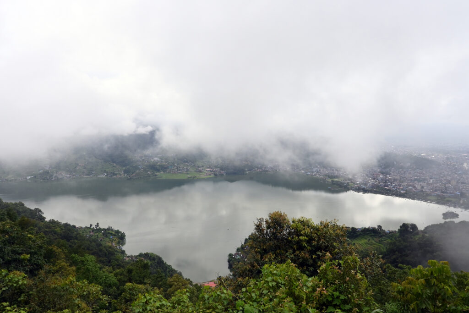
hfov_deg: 73.7
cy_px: 156
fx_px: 313
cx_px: 234
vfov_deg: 53.1
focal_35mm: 24
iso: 400
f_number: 14
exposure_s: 1/250
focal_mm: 16
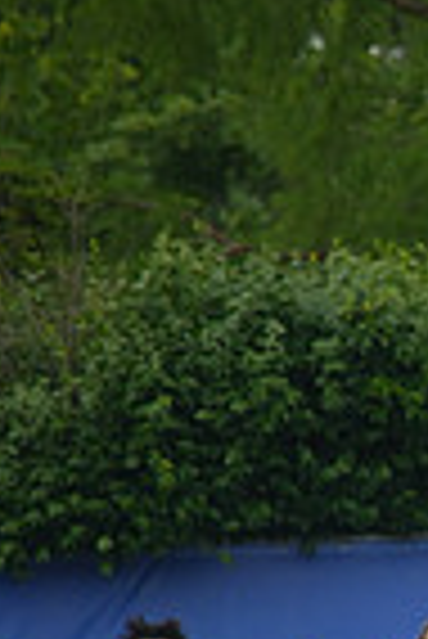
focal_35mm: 1633
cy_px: 713
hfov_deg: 0.8
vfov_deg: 1.3
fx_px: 29049
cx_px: 1234
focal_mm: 400
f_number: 5.6
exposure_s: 1/1000
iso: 400
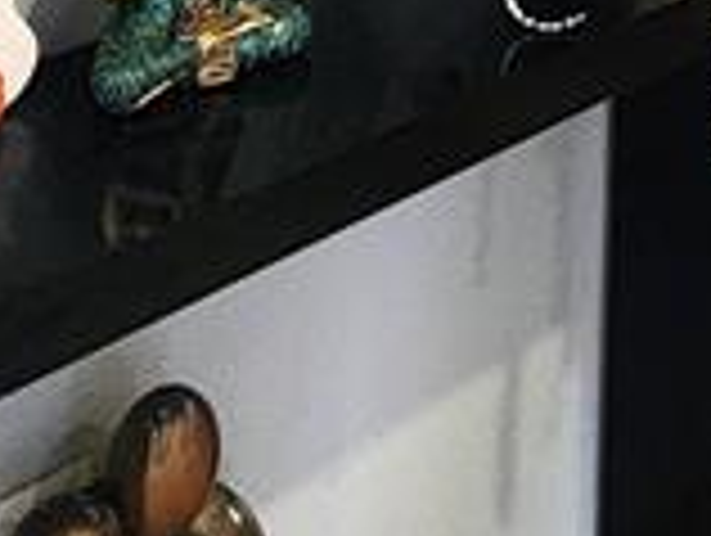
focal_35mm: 84
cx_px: 886
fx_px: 1728
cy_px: -680
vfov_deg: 13.6
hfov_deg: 21.4
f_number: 2.2
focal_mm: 2.2
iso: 640
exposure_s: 1/30
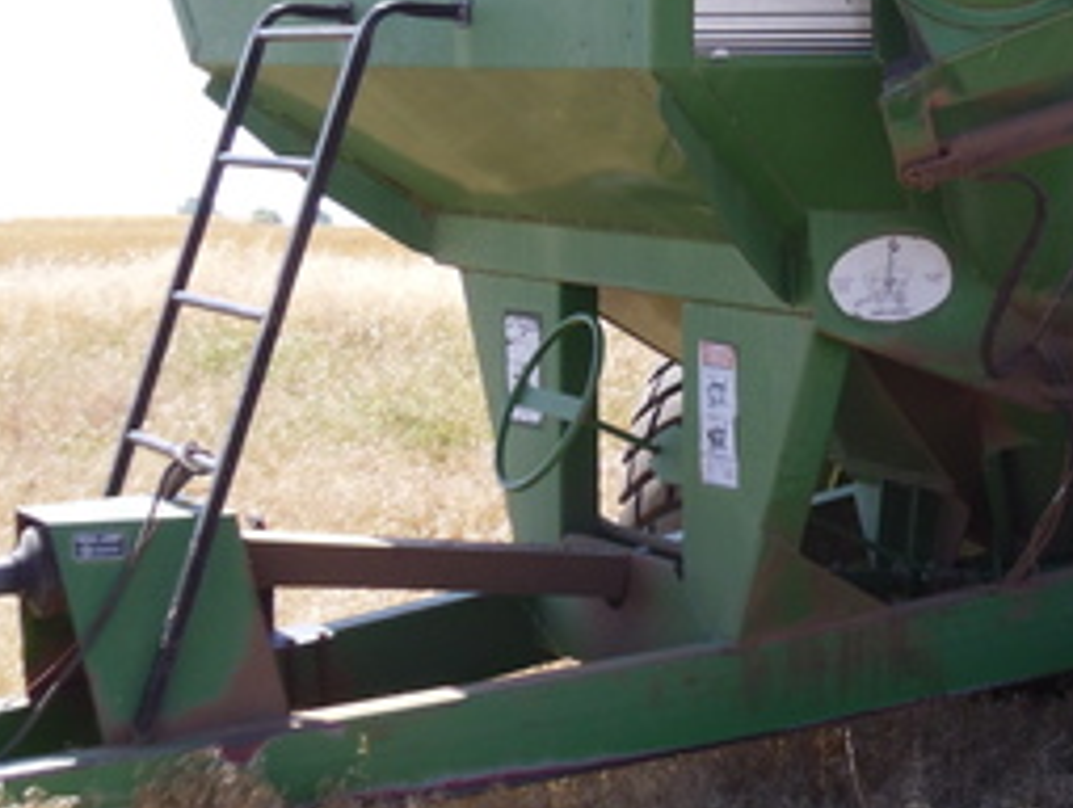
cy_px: 17
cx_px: 1094
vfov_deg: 14.9
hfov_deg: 19.4
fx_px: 3042
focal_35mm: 98
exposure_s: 1/250
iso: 80
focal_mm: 8.31
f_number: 3.7
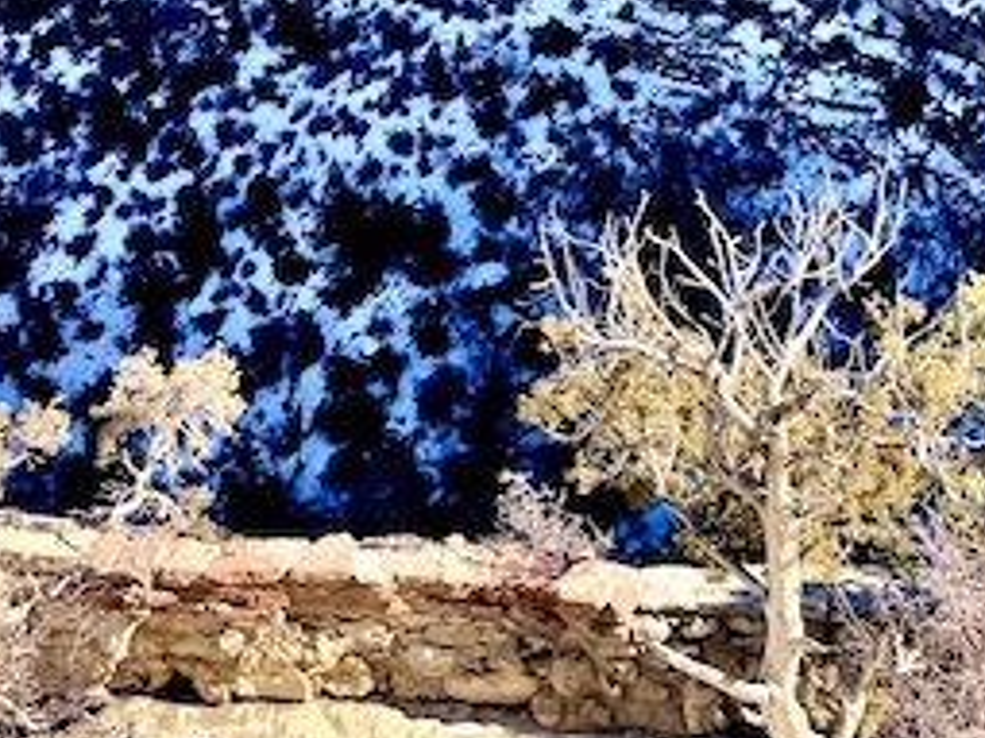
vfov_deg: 21.1
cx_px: 711
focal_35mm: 66
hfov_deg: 29.1
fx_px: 1877
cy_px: -77
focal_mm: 4
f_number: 1.8
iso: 20
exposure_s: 1/414
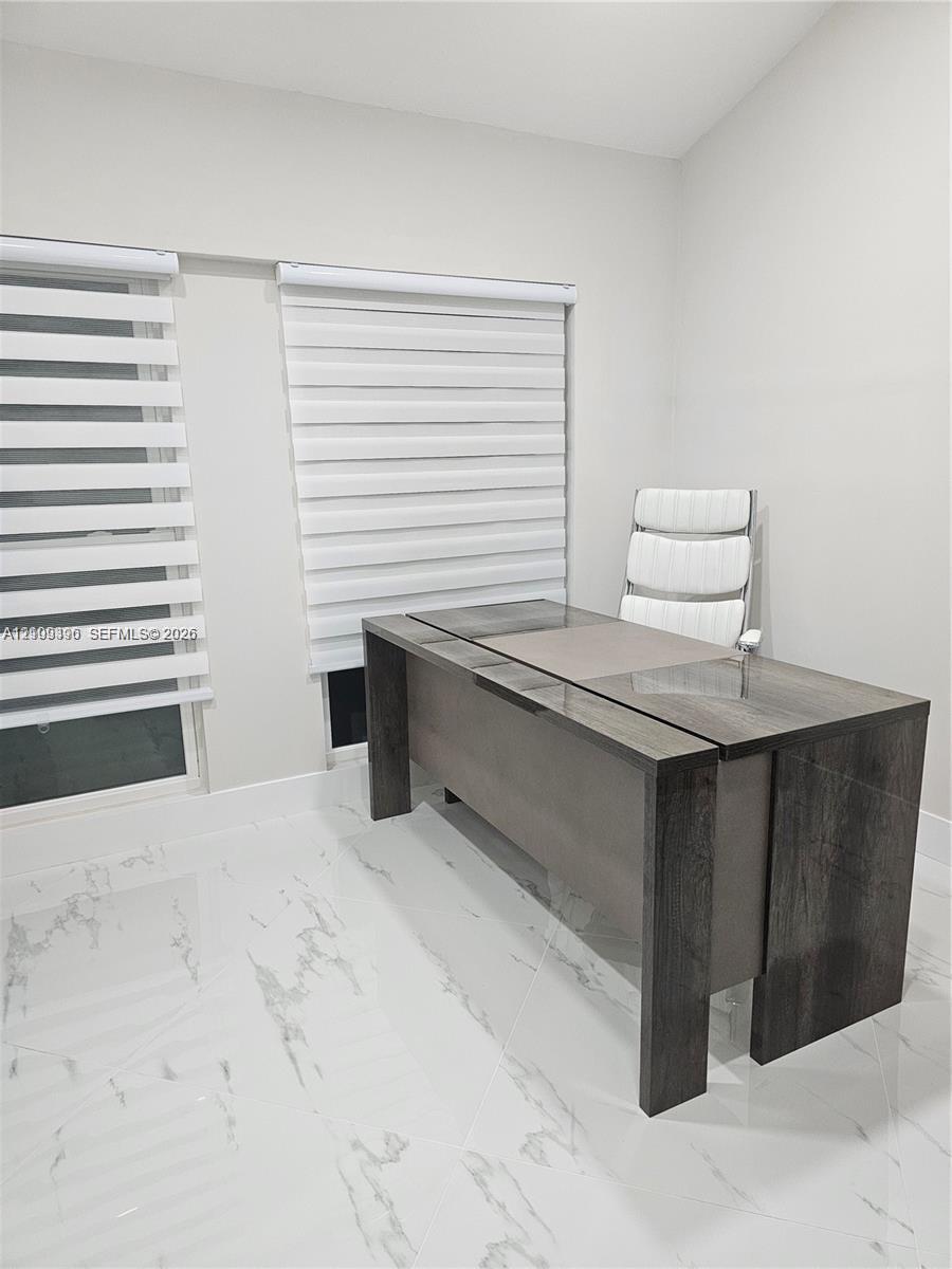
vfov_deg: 73.9
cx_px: 476
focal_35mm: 23
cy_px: 634
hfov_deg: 58.9
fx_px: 843
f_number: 1.7
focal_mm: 6.3
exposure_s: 1/240
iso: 640
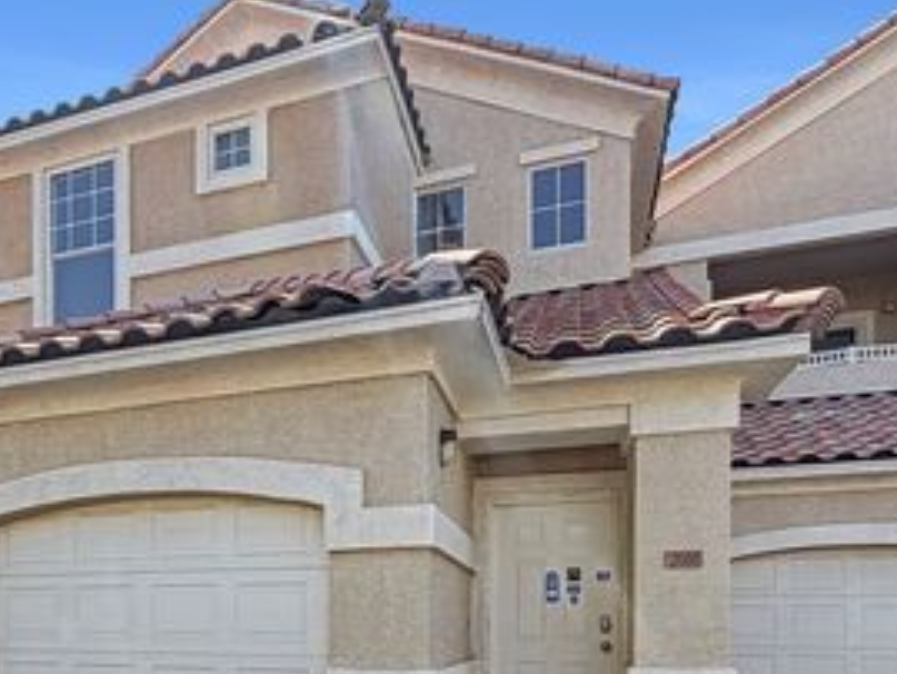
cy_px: 499
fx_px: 674
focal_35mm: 26
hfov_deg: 65.2
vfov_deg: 51.0
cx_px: 287
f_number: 2.2
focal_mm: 2.22
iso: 32
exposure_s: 1/770
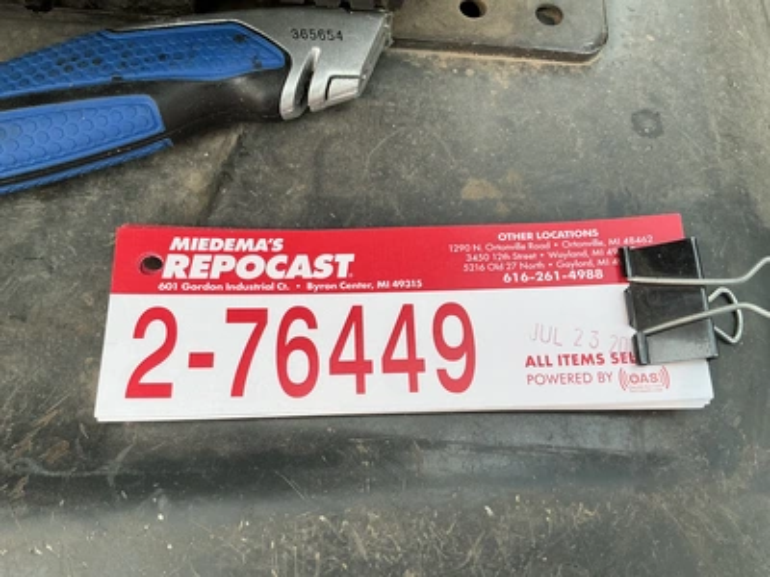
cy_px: 288
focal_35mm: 28
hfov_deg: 63.4
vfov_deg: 49.7
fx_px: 623
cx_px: 385
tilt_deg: -69.0
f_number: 1.8
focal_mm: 3
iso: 25
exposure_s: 1/353
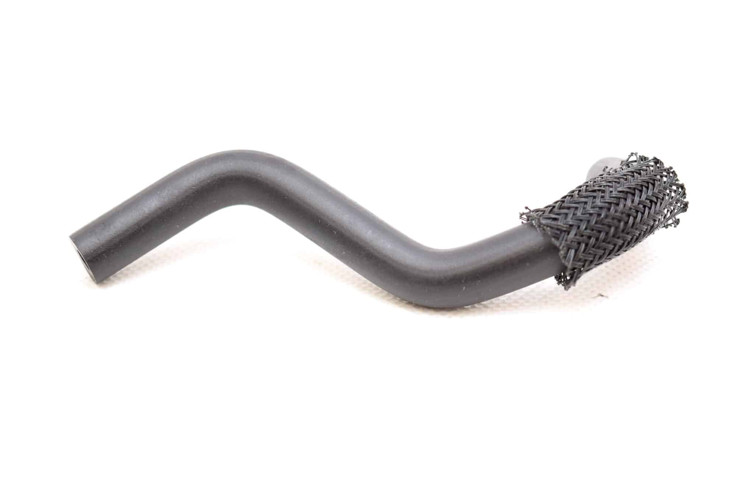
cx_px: 378
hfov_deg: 27.0
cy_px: 252
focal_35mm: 75
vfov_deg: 18.2
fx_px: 1574
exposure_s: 1/125
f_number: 5.6
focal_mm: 50
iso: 400
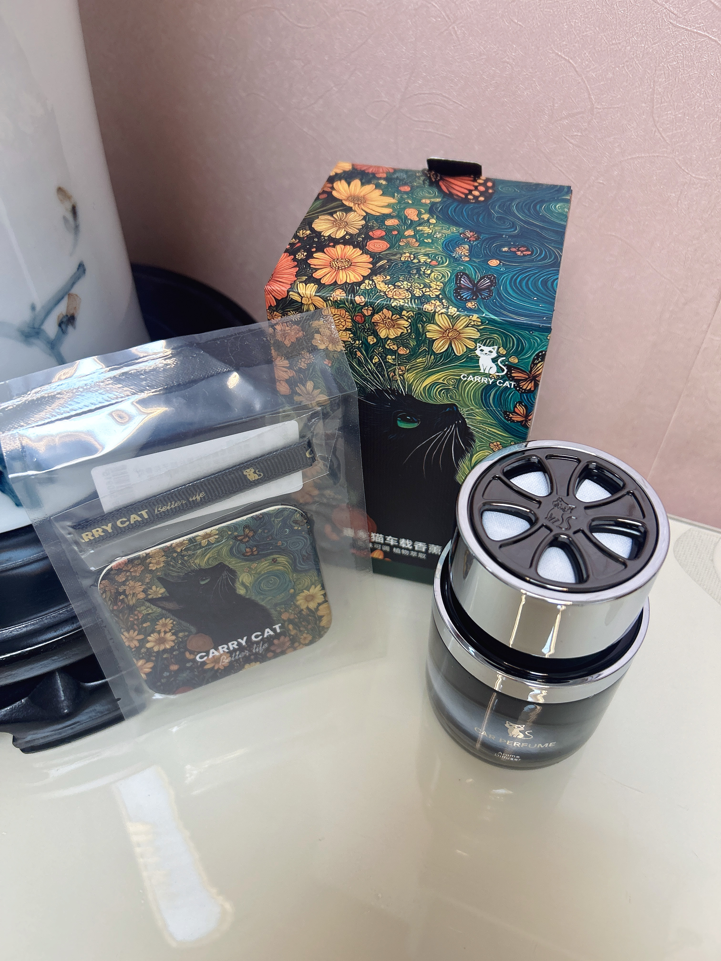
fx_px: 722
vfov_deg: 67.3
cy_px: 480
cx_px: 360
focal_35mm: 26
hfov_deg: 53.1
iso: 125
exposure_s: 1/100
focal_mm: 5.7
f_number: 1.5
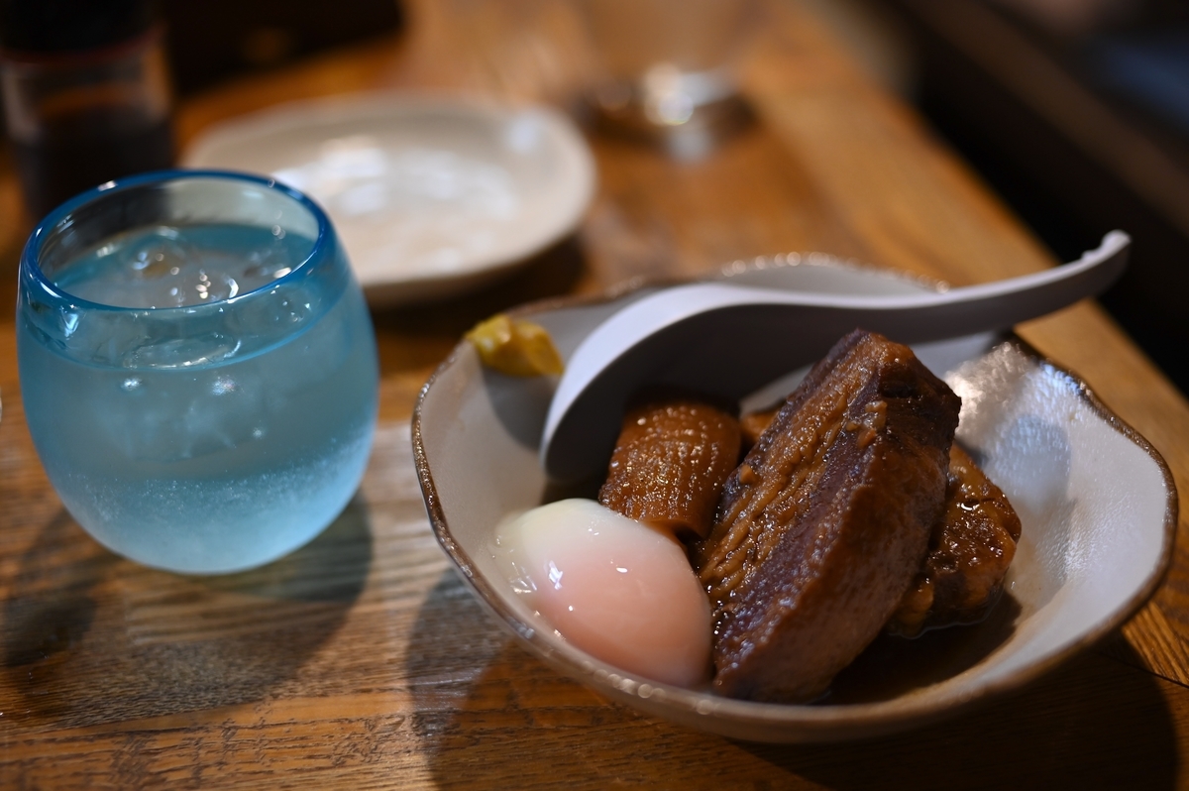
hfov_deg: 48.5
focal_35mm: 40
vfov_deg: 33.3
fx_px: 1320
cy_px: 396
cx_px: 594
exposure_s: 1/40
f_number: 2.5
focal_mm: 40
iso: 900
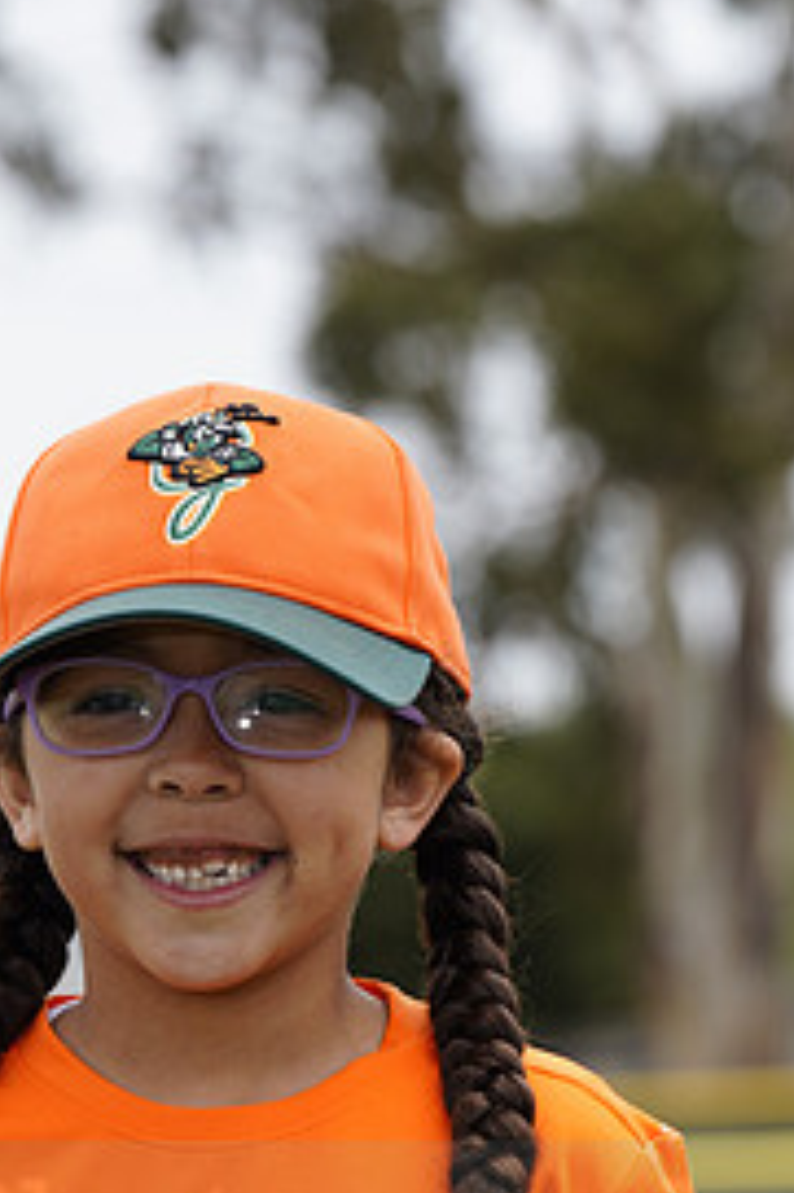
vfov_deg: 5.9
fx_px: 11527
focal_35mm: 348
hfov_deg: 3.9
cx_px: 248
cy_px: 1202
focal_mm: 163
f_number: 7.1
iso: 100
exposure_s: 1/250
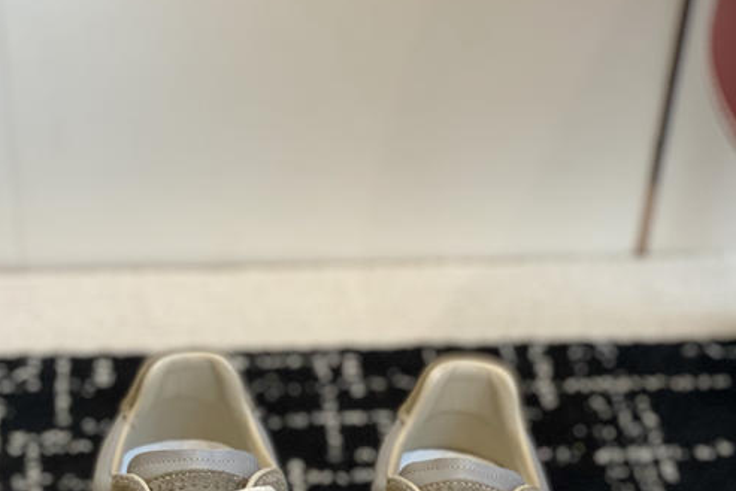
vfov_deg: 14.1
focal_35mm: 95
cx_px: 325
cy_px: 543
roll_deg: -4.2
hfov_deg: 21.4
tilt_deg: -42.8
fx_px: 1943
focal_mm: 6
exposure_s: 1/122
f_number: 2
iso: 64
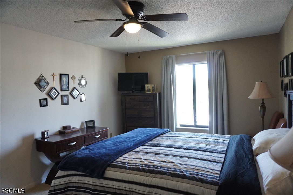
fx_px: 195
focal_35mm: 24
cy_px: 98
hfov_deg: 73.7
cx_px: 146
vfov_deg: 53.1
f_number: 3.5
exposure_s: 1/160
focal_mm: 16
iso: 1600
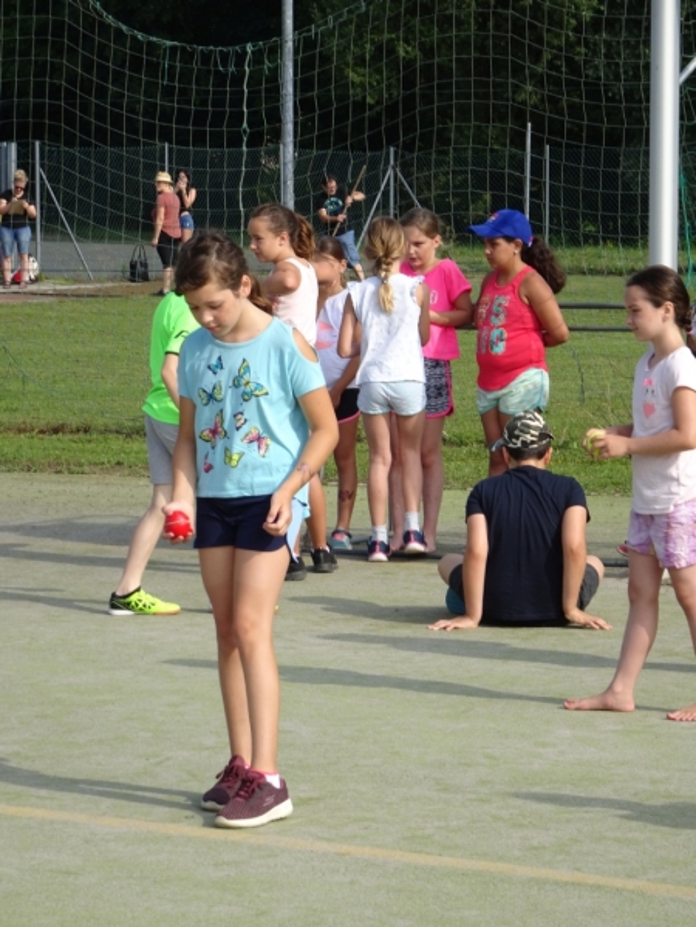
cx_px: 348
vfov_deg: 13.5
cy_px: 464
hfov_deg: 10.2
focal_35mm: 146
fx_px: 3914
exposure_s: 1/200
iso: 80
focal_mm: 24.99
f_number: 5.6
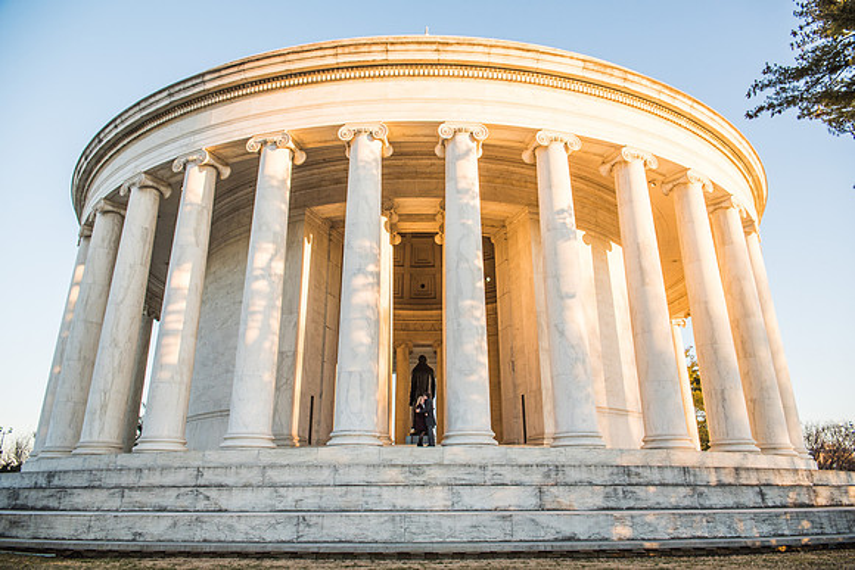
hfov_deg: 73.7
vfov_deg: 53.2
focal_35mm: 24
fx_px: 570
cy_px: 285
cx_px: 428
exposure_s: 1/800
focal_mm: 24
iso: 400
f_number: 2.8
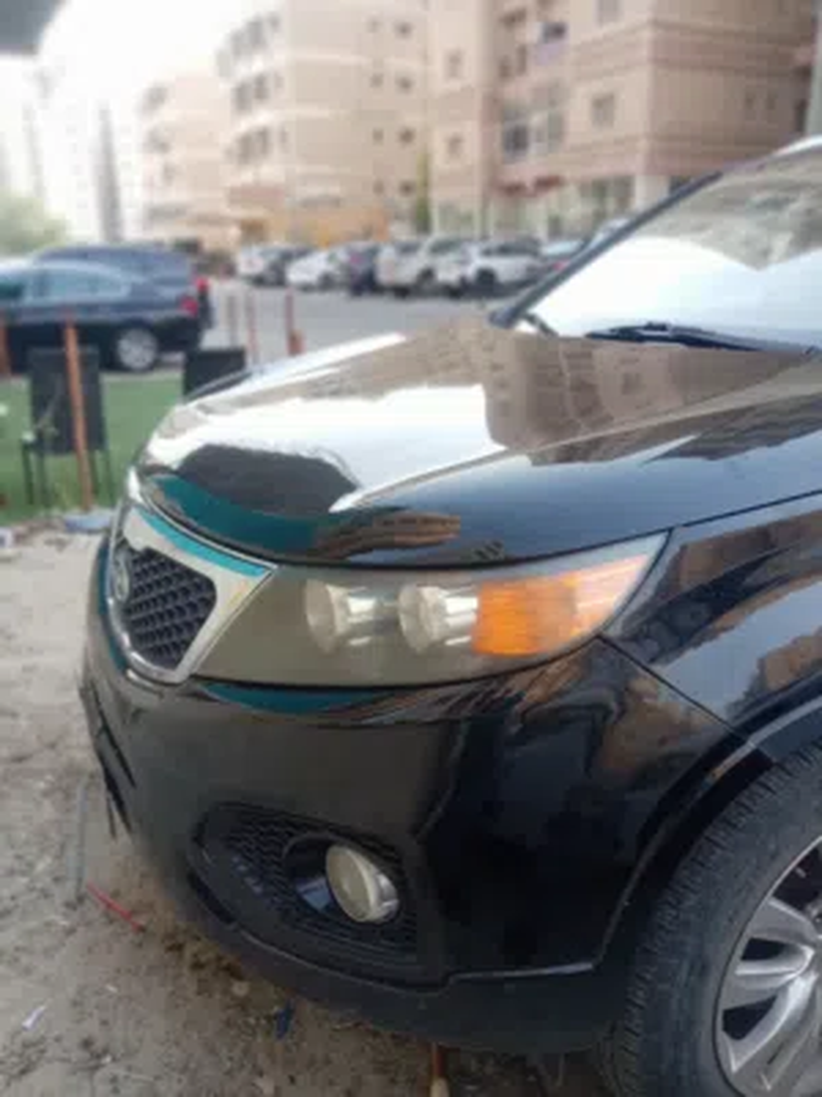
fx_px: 855
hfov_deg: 51.4
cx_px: 411
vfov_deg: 65.3
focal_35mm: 27
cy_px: 548
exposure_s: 1/100
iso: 185
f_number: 4
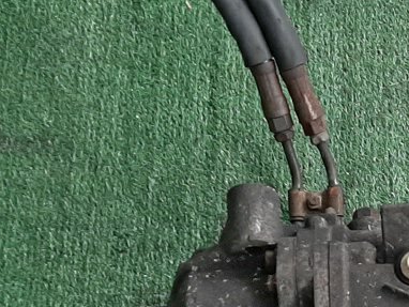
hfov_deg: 19.1
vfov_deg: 14.5
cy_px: 388
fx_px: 1159
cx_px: 463
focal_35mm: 98
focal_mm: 3.93
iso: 62
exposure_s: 1/50
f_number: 1.7
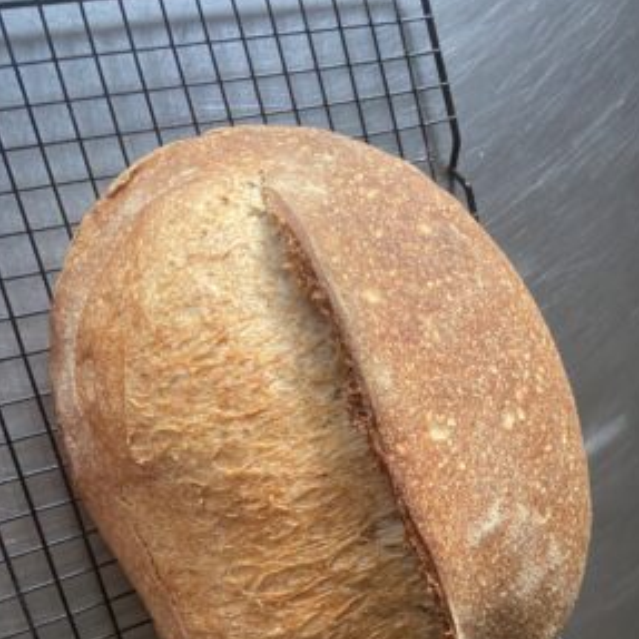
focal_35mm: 40
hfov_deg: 41.6
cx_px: 393
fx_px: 835
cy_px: 472
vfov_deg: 40.8
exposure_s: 1/60
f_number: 1.8
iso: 250
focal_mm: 4.25
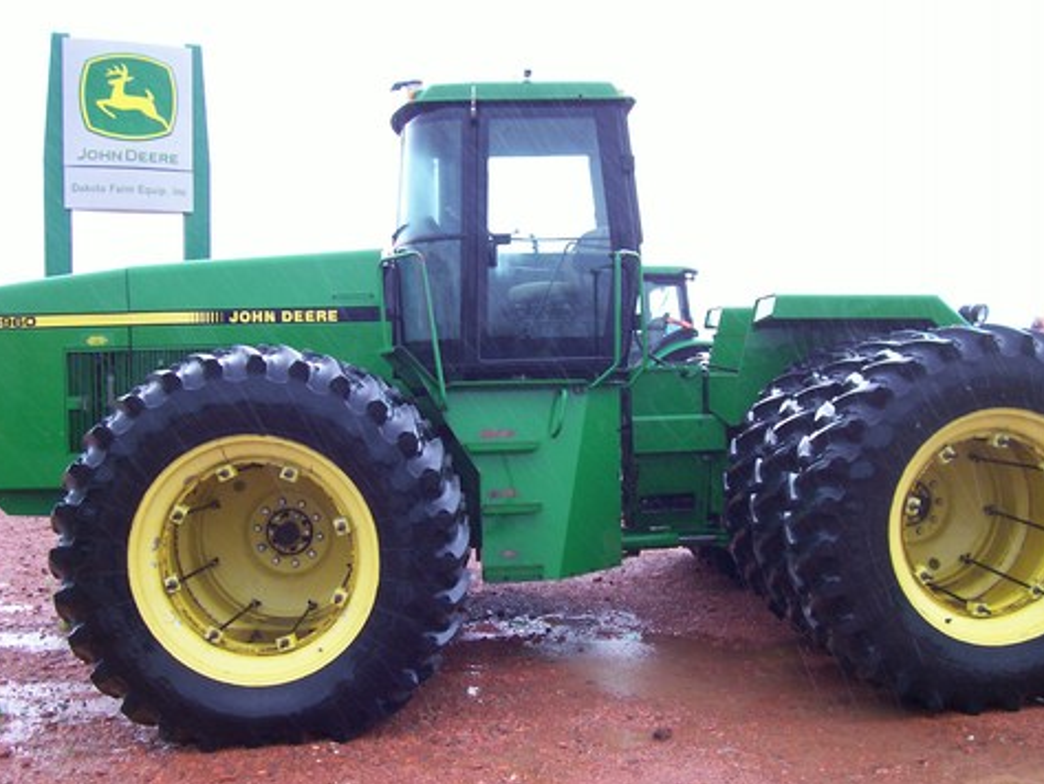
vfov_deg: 36.8
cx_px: 533
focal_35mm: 39
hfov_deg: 47.8
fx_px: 1177
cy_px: 436
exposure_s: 1/85.7
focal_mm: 5.6
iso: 80
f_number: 2.7
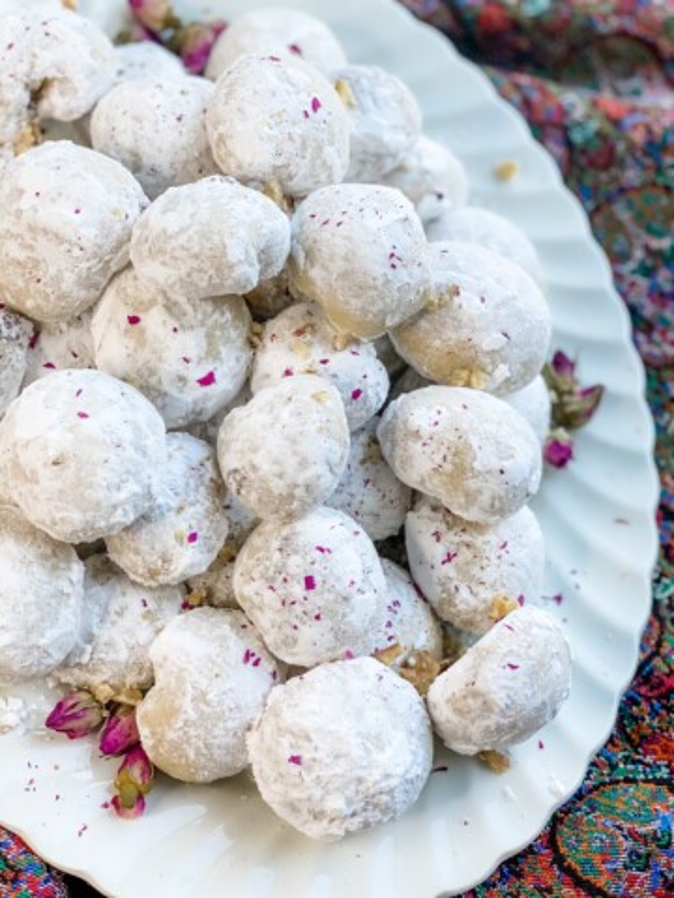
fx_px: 1350
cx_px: 337
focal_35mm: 52
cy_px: 449
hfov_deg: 28.0
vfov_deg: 36.8
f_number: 2
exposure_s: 1/120
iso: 80
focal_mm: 6
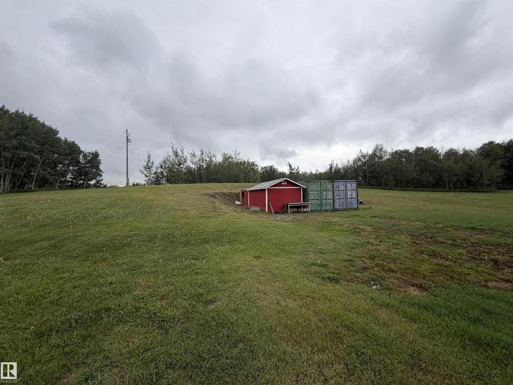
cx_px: 256
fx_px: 207
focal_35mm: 14
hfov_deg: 102.1
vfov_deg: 85.7
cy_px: 192
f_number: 2.2
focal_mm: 2.22
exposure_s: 1/651
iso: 40
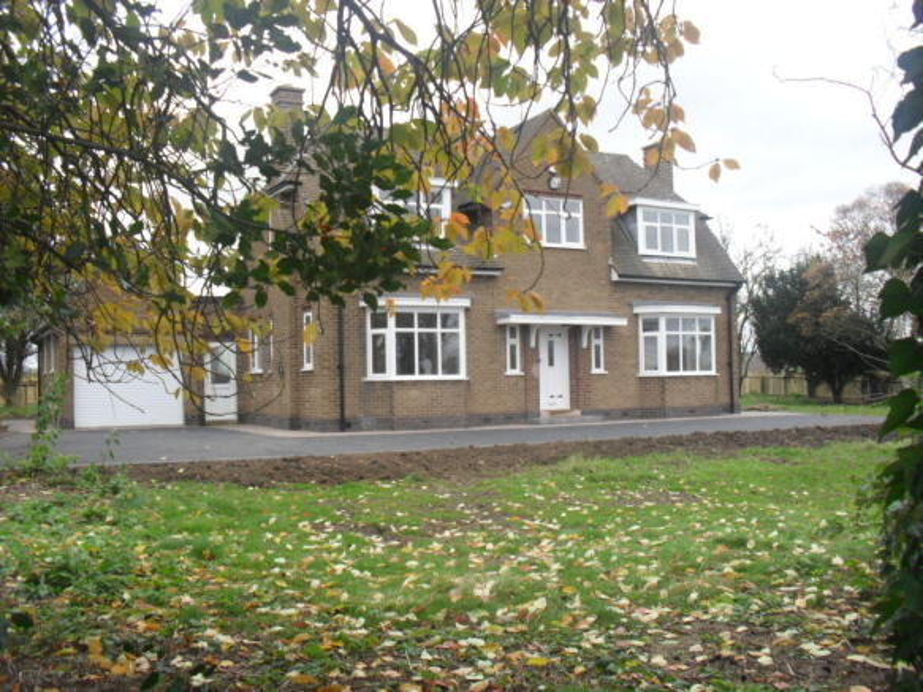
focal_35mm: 35
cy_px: 346
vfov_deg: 40.7
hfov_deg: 52.6
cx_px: 462
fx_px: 933
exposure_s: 1/60
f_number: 3.2
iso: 100
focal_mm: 6.3
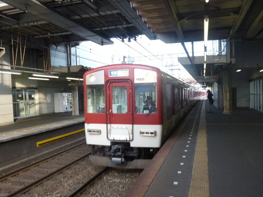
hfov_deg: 58.3
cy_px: 109
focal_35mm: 31
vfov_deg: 45.4
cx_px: 125
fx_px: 235
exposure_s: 1/60
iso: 200
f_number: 3.1
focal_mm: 5
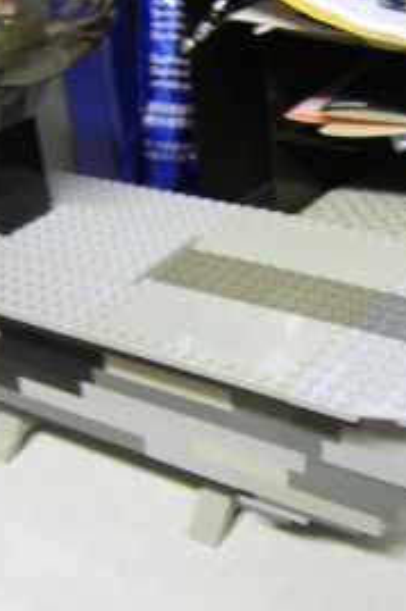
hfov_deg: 29.1
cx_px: 259
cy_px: 323
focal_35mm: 46
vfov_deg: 42.8
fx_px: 779
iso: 71
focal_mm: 8.13
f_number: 2.7
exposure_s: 1/4
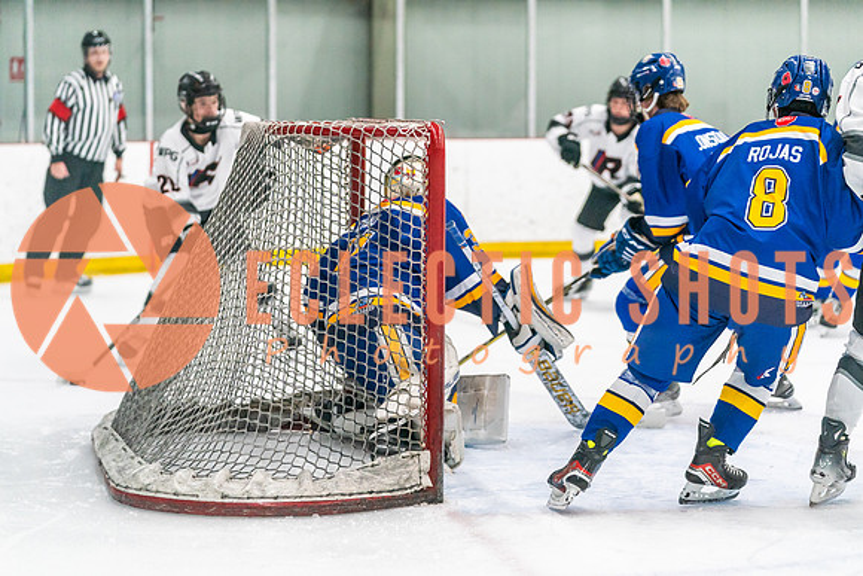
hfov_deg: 18.3
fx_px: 2674
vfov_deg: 12.3
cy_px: 288
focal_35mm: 112
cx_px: 405
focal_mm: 105
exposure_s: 1/1250
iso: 3200
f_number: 2.8
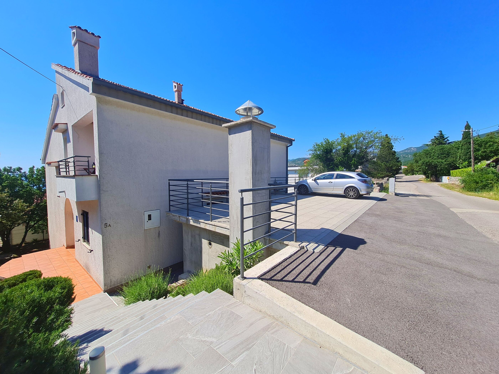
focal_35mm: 13
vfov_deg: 89.9
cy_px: 187
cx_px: 250
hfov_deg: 106.2
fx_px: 187
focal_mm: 1.74
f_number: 2.2
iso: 50
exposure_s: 1/1476
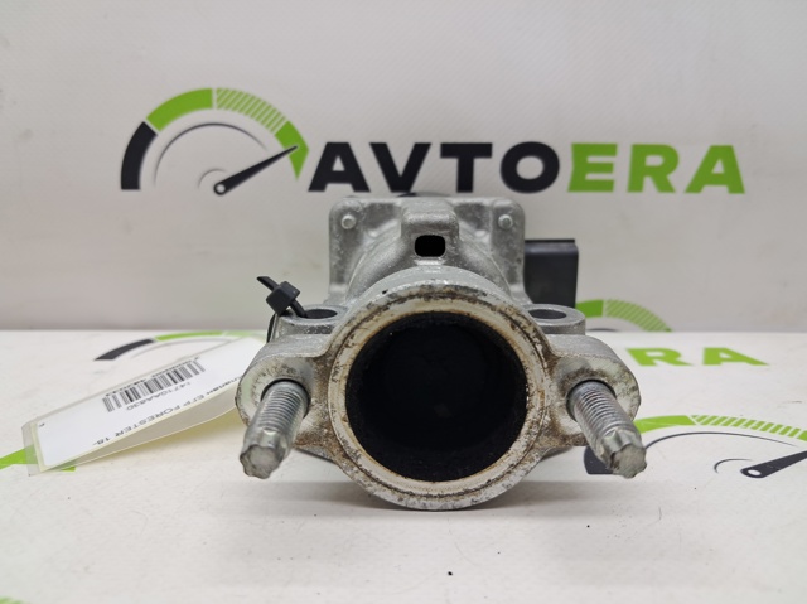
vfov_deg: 51.3
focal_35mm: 27
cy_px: 302
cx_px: 404
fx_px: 629
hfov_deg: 65.4
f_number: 1.8
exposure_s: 1/50
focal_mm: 4
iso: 50
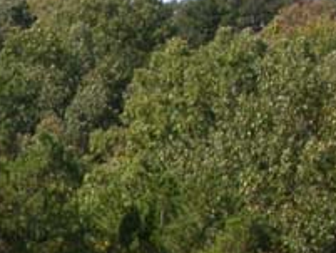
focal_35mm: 151
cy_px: 342
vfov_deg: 9.6
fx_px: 1467
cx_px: -321
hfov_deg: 11.8
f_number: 6.7
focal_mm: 7.85
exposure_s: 1/276
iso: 100
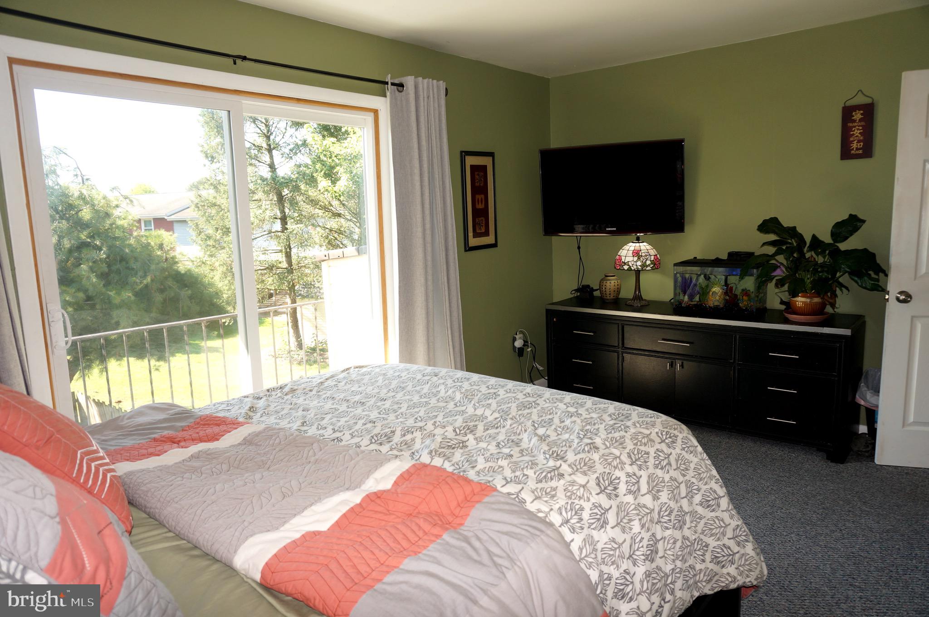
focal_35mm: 24
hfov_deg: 73.8
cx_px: 464
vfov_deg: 53.0
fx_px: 619
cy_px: 308
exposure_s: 1/60
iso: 125
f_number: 4
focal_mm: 16
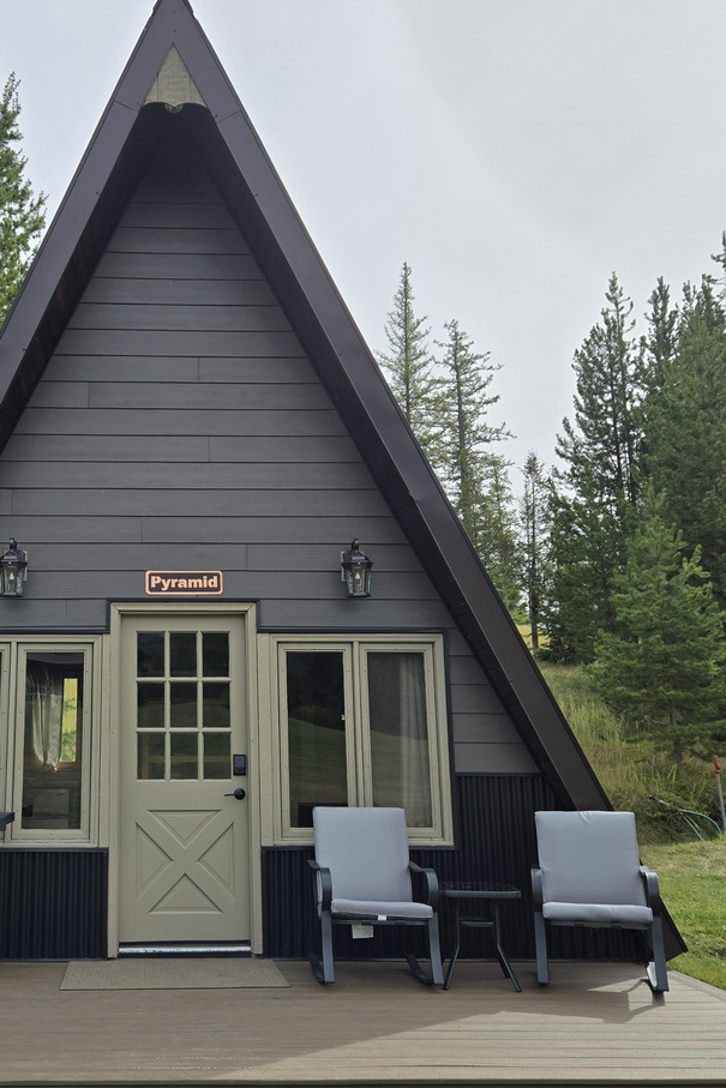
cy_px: 569
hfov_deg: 36.1
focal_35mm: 36
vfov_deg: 53.1
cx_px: 186
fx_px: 1088
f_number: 1.8
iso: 25
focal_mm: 5.4
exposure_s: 1/2671
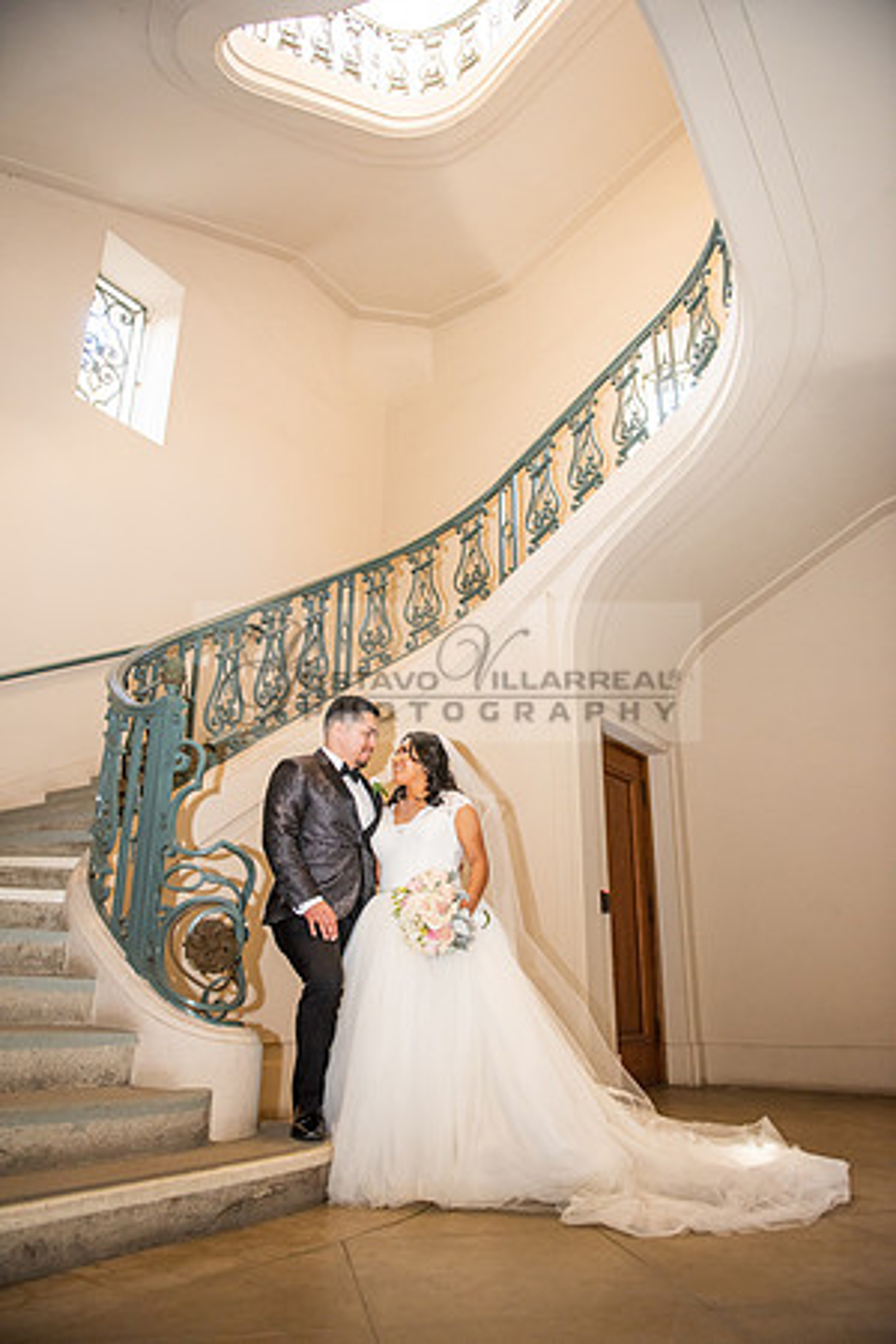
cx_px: 448
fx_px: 896
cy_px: 672
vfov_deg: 73.7
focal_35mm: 24
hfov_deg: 53.1
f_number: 2.8
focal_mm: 24
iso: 1600
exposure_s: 1/160
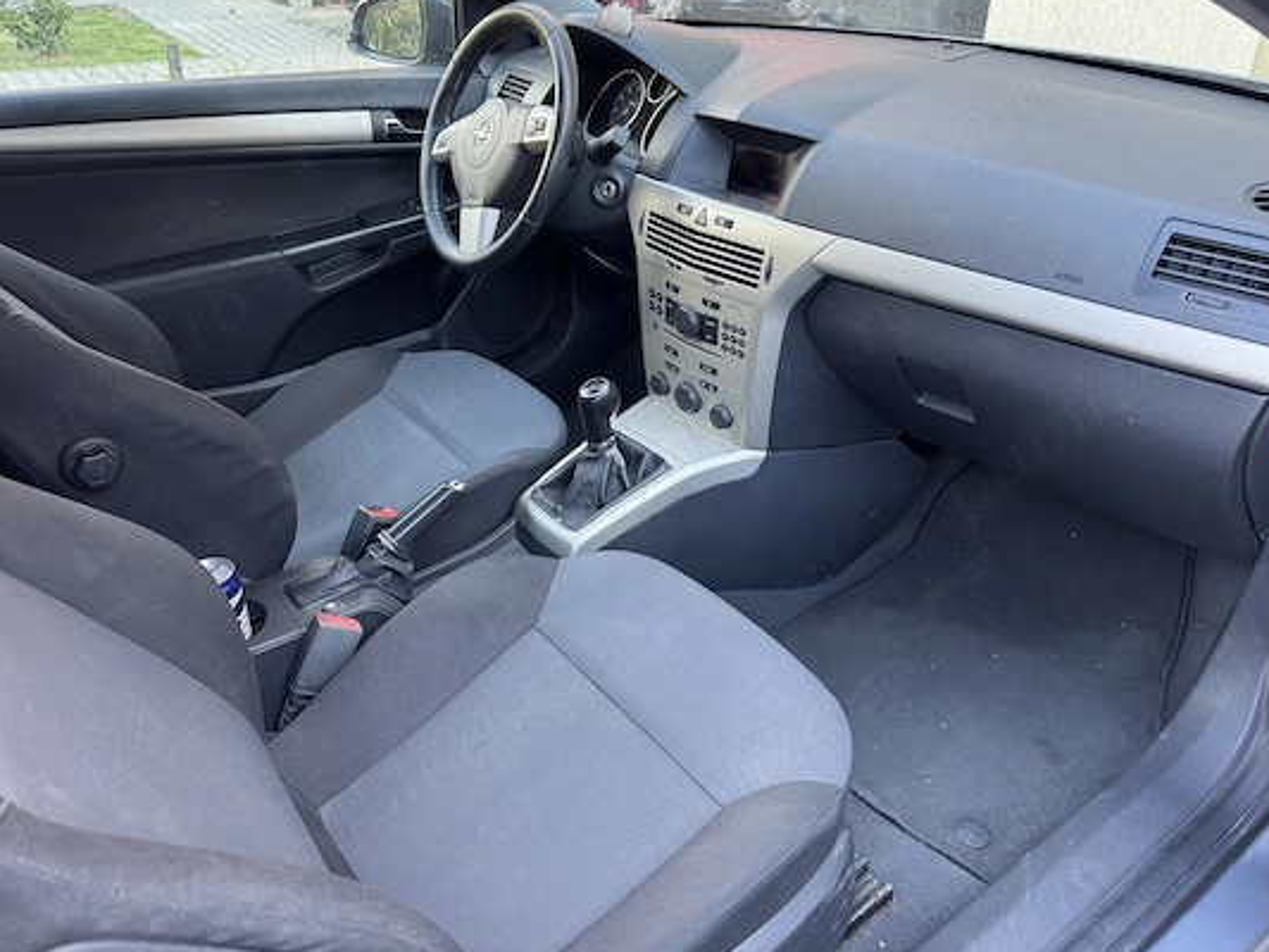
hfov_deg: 65.3
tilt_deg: -26.8
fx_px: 990
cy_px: 428
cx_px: 598
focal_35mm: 27
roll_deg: -0.8
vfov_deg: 51.3
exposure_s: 1/111
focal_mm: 6.76
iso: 200
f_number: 1.78
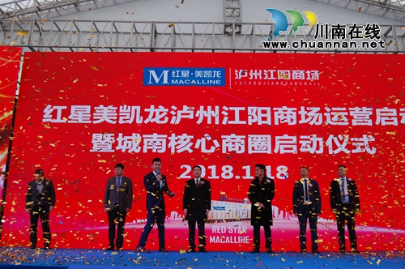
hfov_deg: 55.2
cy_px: 134
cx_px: 202
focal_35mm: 34
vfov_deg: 38.3
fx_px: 388
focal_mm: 23
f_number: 5.6
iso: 400
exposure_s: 1/125
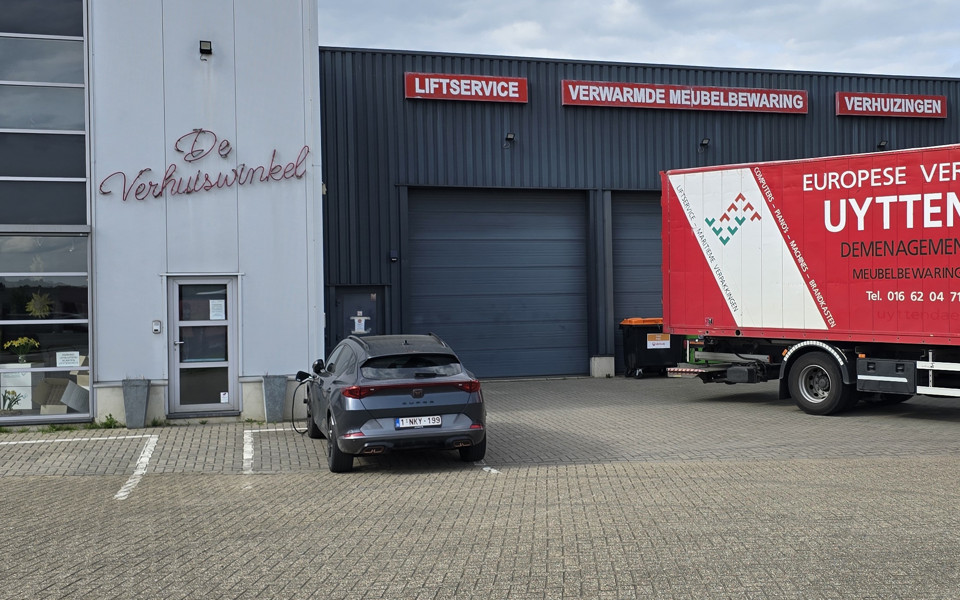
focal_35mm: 44
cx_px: 631
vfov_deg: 29.2
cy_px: 295
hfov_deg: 44.7
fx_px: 1151
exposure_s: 1/599
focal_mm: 6.3
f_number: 1.7
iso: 12
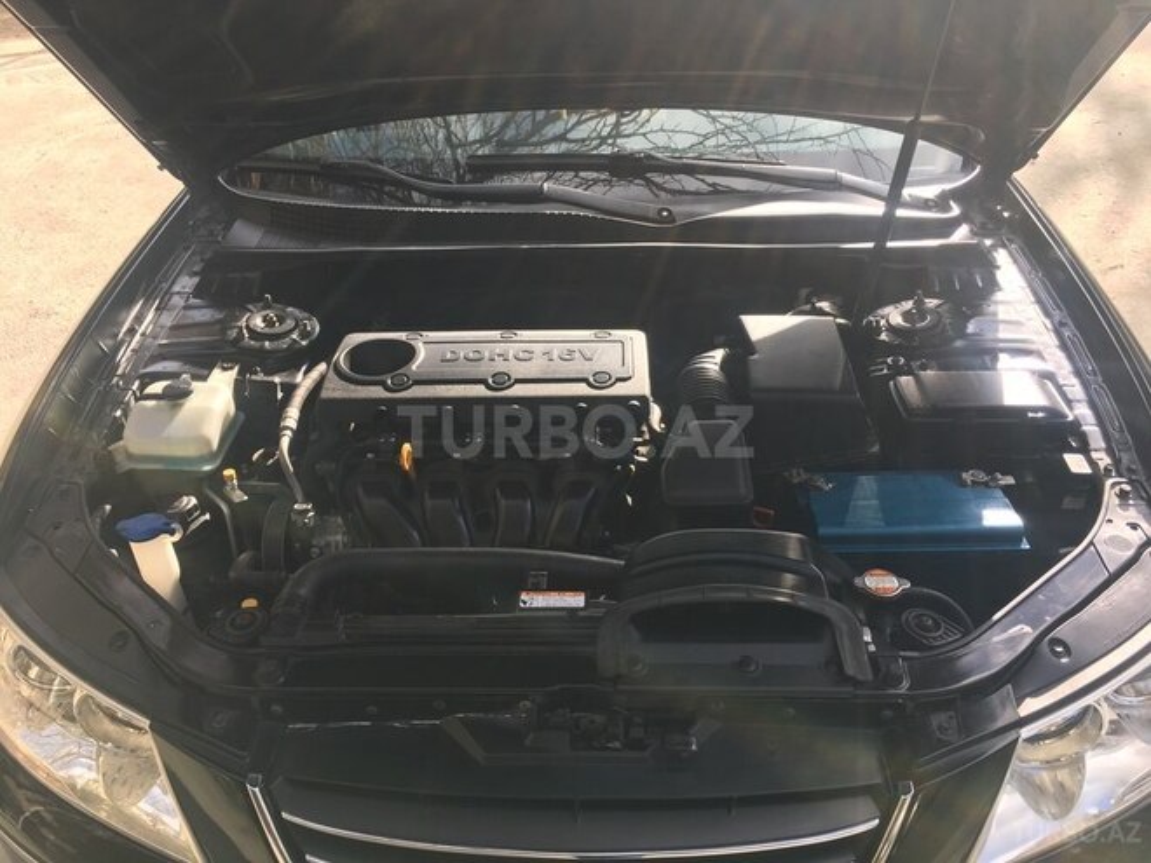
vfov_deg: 48.2
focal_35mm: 29
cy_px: 432
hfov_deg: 61.7
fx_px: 964
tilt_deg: -36.3
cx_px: 576
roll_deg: -2.9
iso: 25
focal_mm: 4.15
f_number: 2.2
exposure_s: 1/255
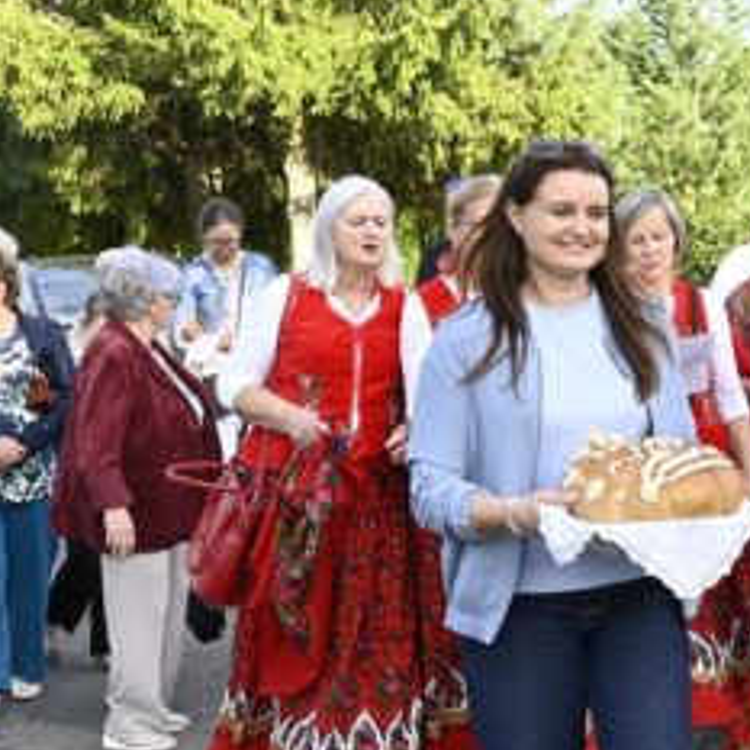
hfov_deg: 18.6
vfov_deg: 18.9
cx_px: 679
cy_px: 348
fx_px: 2255
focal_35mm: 92
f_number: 4.5
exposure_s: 1/250
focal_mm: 28
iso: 200
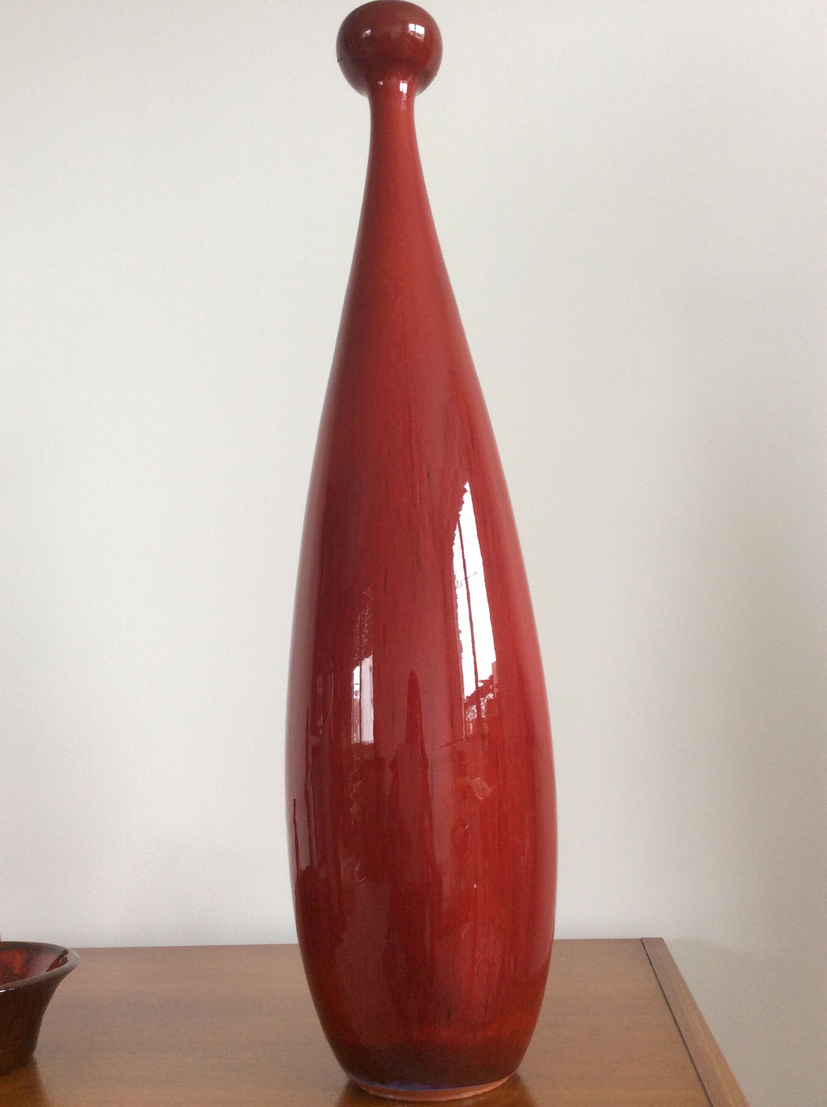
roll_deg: +2.6
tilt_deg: +9.3
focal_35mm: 32
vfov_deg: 56.9
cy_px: 554
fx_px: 1022
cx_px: 414
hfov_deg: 44.1
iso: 50
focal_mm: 3.3
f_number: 2.4
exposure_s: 1/25
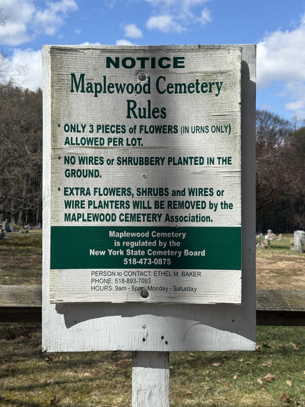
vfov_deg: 39.7
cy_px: 204
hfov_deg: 30.3
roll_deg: +0.3
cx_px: 152
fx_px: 564
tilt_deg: +1.9
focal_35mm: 48
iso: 64
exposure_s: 1/5208
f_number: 1.78
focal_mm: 6.76
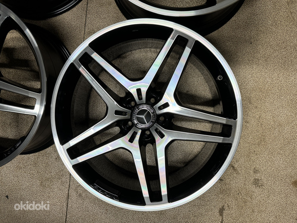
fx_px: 206
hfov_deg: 71.6
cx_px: 148
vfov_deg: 56.8
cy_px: 112
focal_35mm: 24
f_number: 1.78
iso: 160
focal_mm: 6.76
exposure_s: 1/100
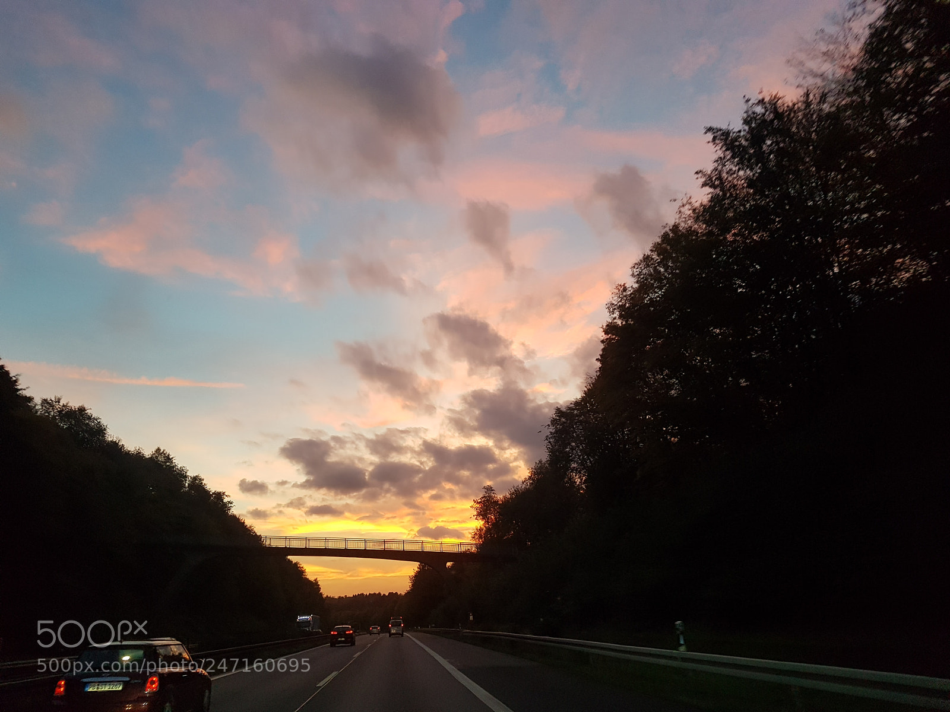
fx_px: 714
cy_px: 356
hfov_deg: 67.3
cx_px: 475
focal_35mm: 26
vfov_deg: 53.1
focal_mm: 4.2
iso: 160
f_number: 1.7
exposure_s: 1/120
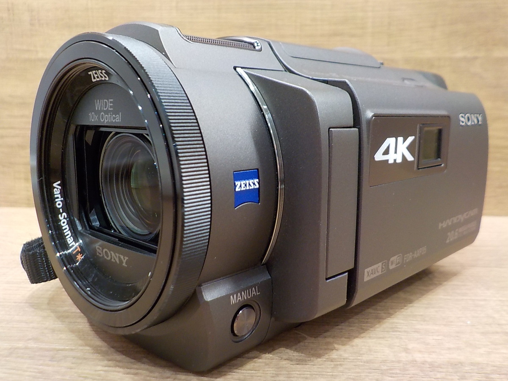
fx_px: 440
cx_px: 254
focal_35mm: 30
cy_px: 190
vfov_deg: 46.8
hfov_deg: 60.0
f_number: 3.3
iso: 250
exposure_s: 1/30
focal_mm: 4.1
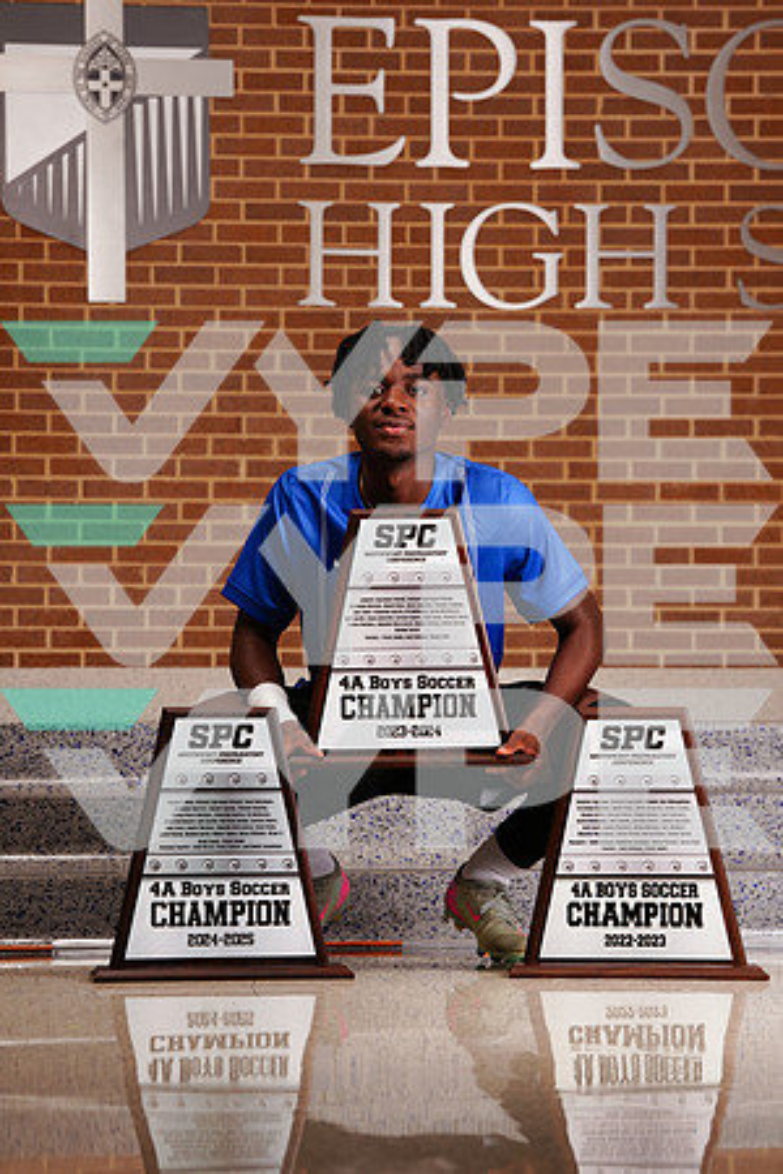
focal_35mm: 108
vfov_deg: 18.9
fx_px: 3523
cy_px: 587
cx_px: 392
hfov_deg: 12.7
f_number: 8
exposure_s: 1/200
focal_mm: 108
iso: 320
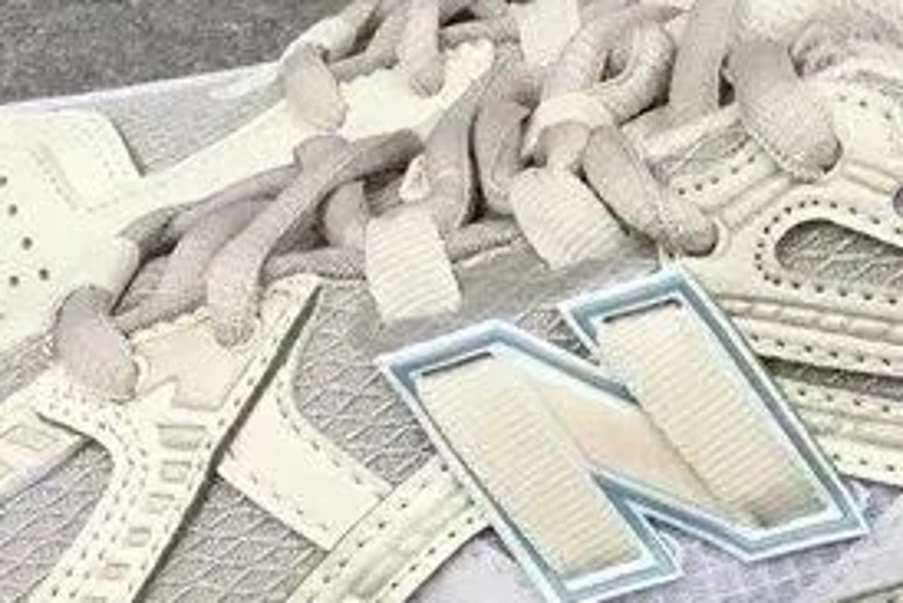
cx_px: 653
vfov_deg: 12.9
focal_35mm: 106
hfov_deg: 19.2
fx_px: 2660
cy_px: 394
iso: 25
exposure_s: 1/50
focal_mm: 3.3
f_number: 2.4
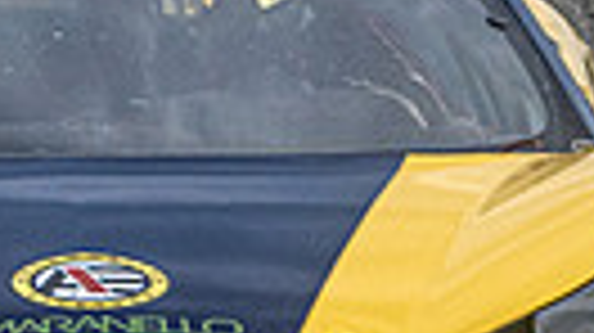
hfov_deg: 0.5
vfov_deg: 0.3
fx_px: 63234
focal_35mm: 4018
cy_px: 142
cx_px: 58
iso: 400
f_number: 10
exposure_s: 1/400
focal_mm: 420
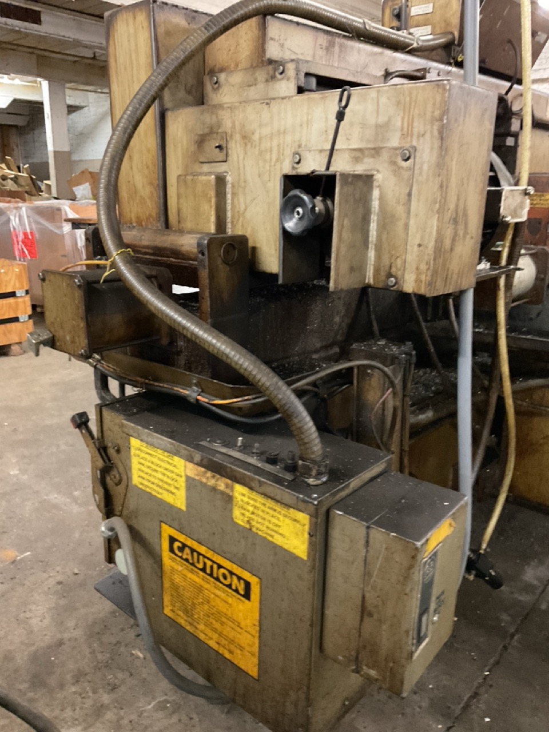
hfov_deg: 48.2
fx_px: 613
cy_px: 366
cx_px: 274
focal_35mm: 29
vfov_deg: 61.7
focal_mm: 3
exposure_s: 1/24
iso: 500
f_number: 1.8
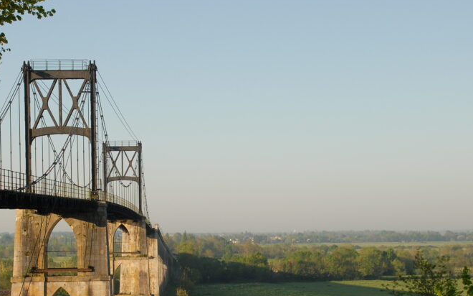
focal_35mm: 76
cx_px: 180
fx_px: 979
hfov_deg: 27.1
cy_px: 215
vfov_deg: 17.1
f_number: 8
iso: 200
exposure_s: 1/200
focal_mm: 32
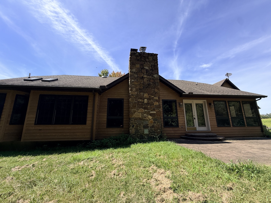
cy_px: 102
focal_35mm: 14
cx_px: 136
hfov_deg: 102.1
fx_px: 110
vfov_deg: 85.7
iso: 32
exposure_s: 1/770
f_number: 2.2
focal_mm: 2.22
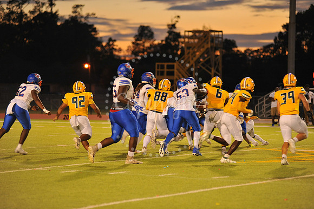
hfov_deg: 13.3
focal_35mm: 155
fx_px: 1351
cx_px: 157
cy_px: 104
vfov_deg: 8.8
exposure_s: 1/250
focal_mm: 155
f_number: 2.8
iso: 2000
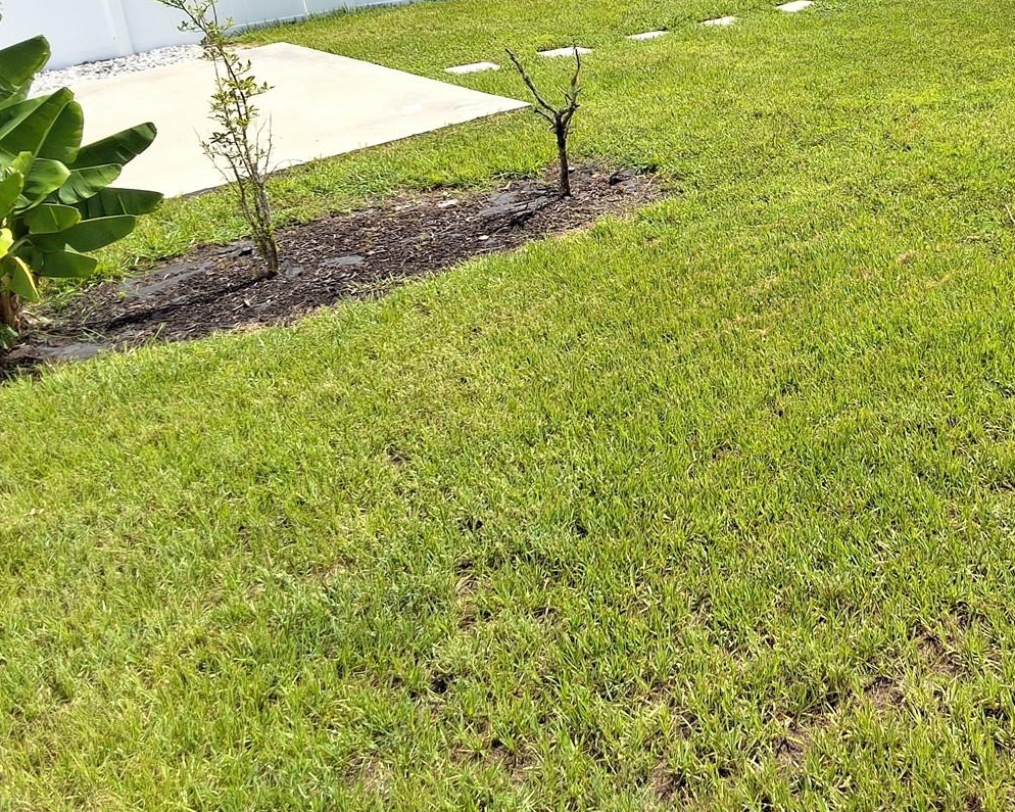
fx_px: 1322
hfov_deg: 40.3
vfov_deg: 33.6
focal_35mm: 44
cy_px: 231
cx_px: 815
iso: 32
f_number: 1.9
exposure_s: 1/1170
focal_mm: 2.91
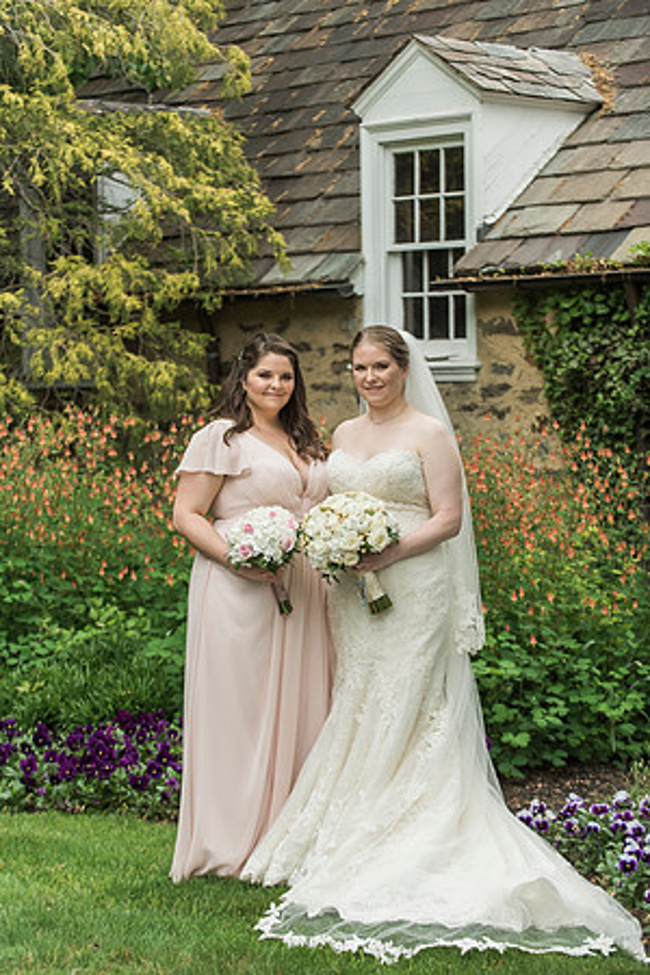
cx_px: 325
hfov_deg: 14.0
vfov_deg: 20.8
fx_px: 2654
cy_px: 488
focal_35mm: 98
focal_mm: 98
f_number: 4
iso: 500
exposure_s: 1/500
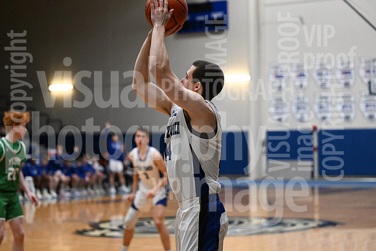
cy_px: 126
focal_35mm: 85
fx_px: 888
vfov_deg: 16.1
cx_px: 188
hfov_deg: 23.9
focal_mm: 85
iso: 6400
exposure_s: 1/800
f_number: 2.8
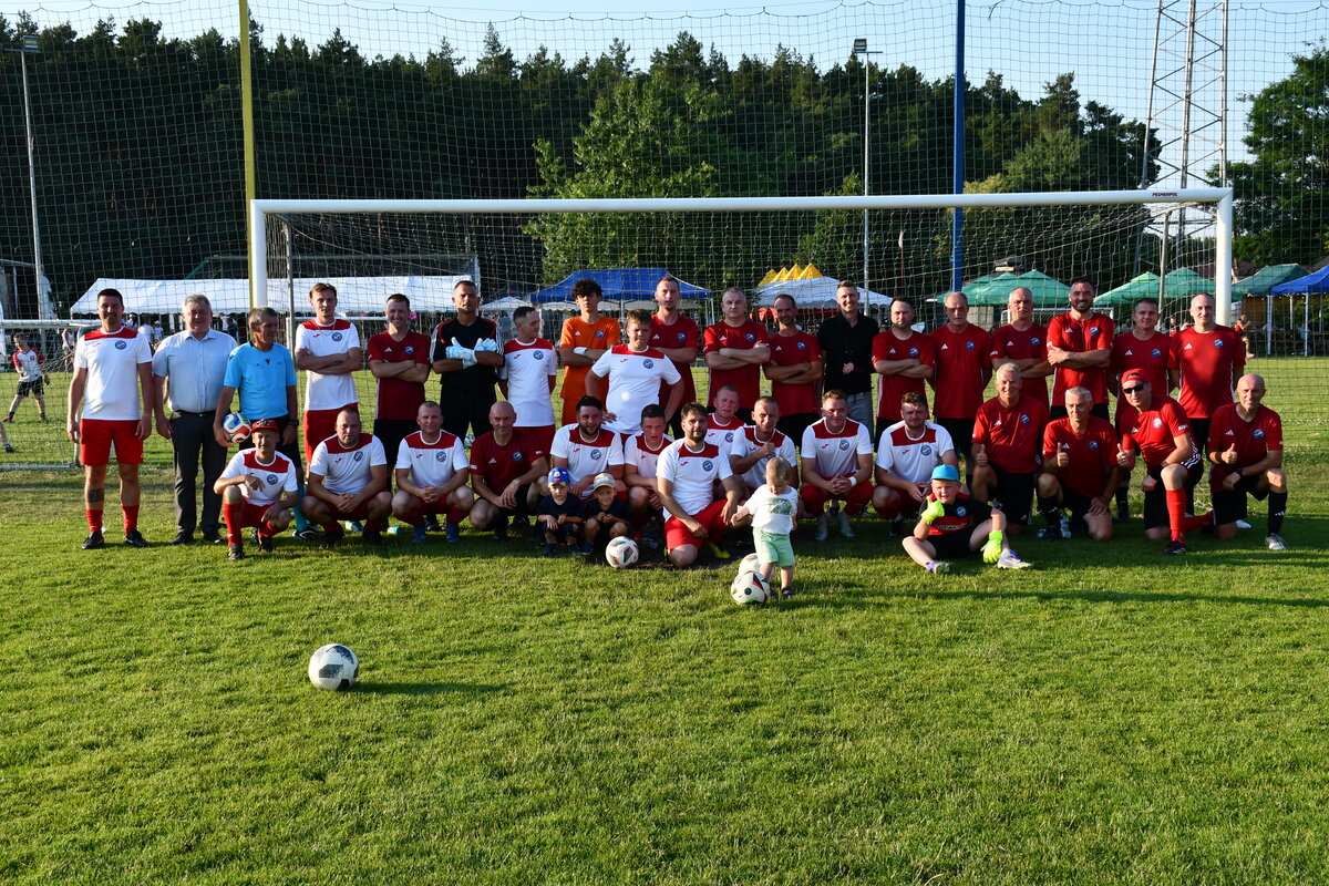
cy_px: 443
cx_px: 664
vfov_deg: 29.9
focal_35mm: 45
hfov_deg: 43.6
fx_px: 1661
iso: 200
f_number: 7.1
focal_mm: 30
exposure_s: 1/250
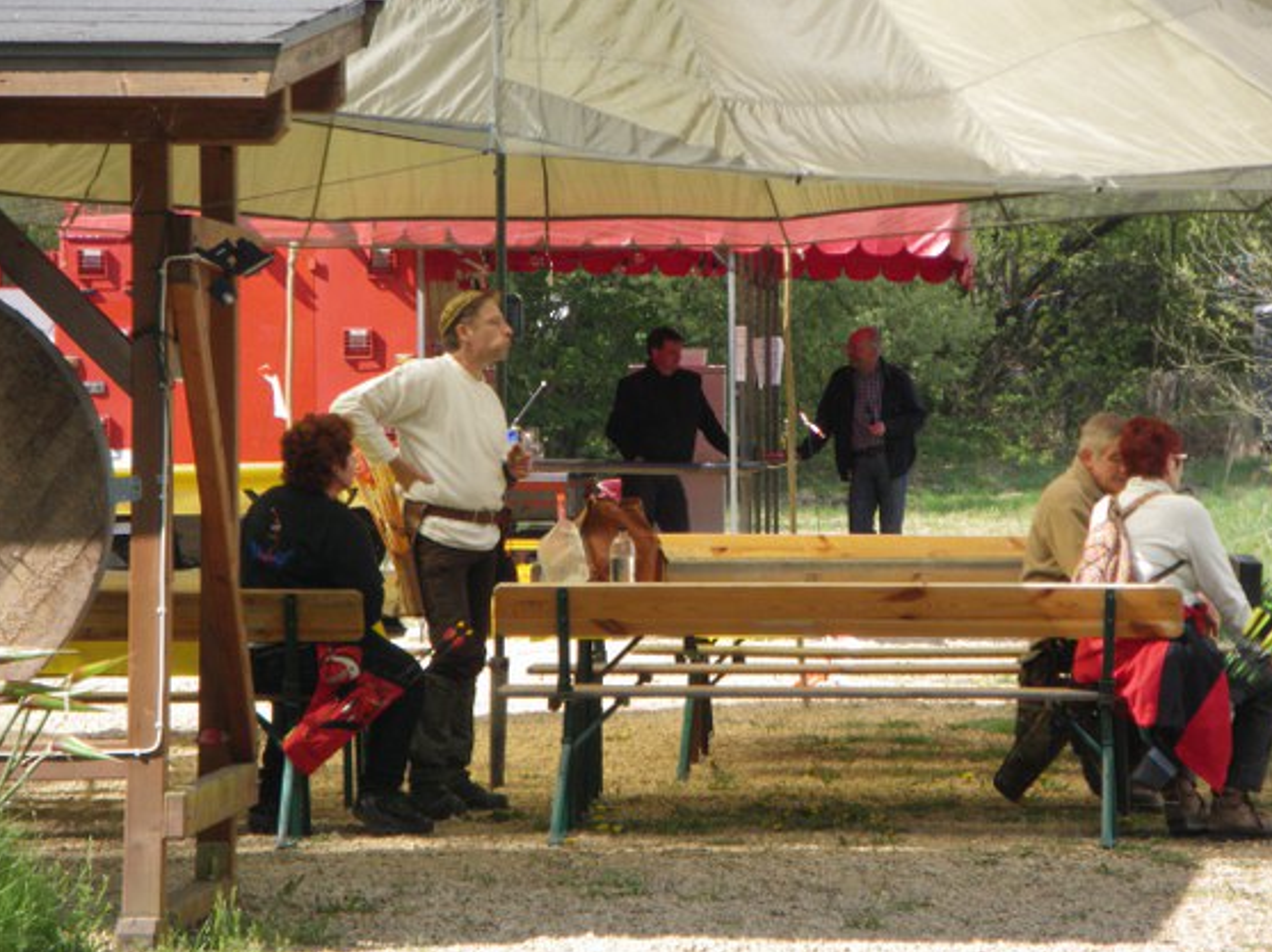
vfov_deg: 9.2
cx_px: 713
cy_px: 473
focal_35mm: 161
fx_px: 5912
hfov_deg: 12.3
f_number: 5.5
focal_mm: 25
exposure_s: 1/250
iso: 160
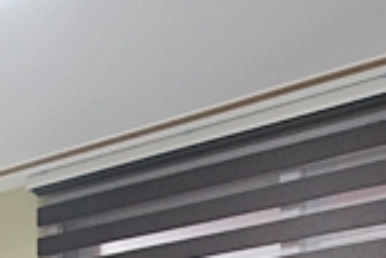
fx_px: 919
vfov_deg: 13.8
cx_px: 98
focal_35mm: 86
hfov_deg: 23.5
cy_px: 498
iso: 800
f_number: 6.3
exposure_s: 1/25
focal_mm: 11
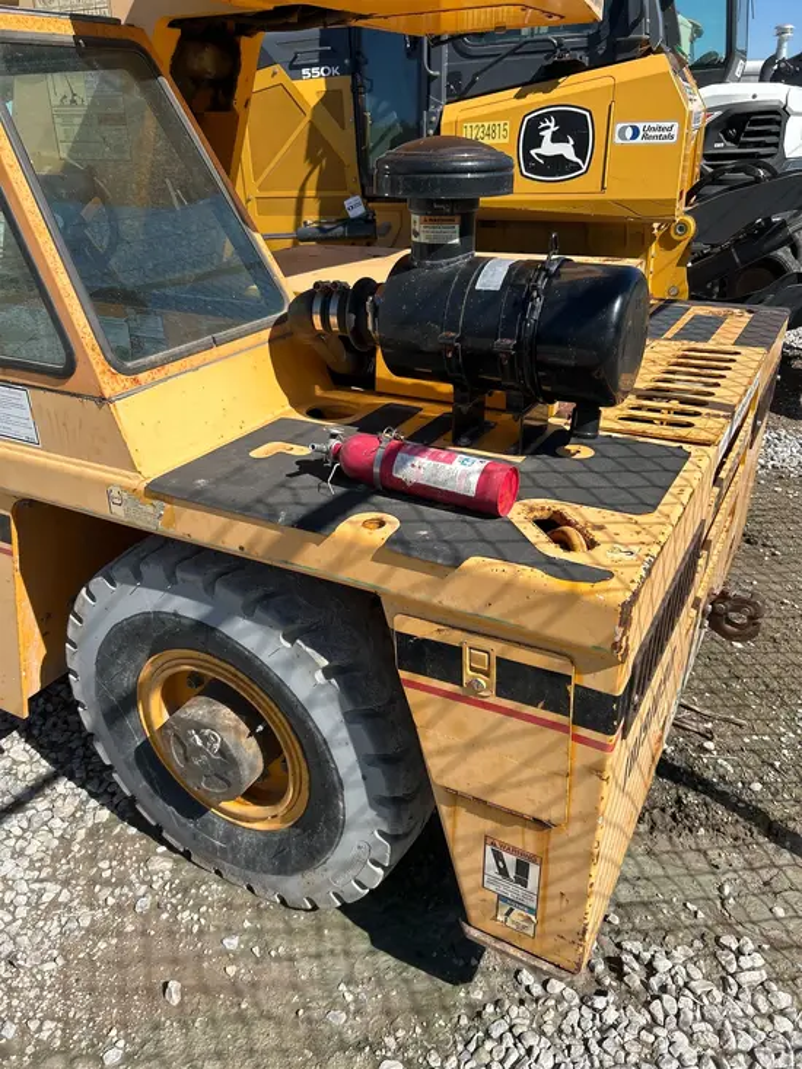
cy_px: 534
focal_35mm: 26
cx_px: 401
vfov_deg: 67.3
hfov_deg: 53.1
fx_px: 803
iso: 50
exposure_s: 1/3257
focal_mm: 5.7
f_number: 1.5
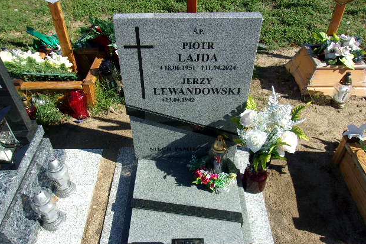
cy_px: 135
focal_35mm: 29
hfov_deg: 63.7
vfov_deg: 44.9
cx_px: 178
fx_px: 295
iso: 80
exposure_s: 1/80
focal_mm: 4.9
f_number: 10.4
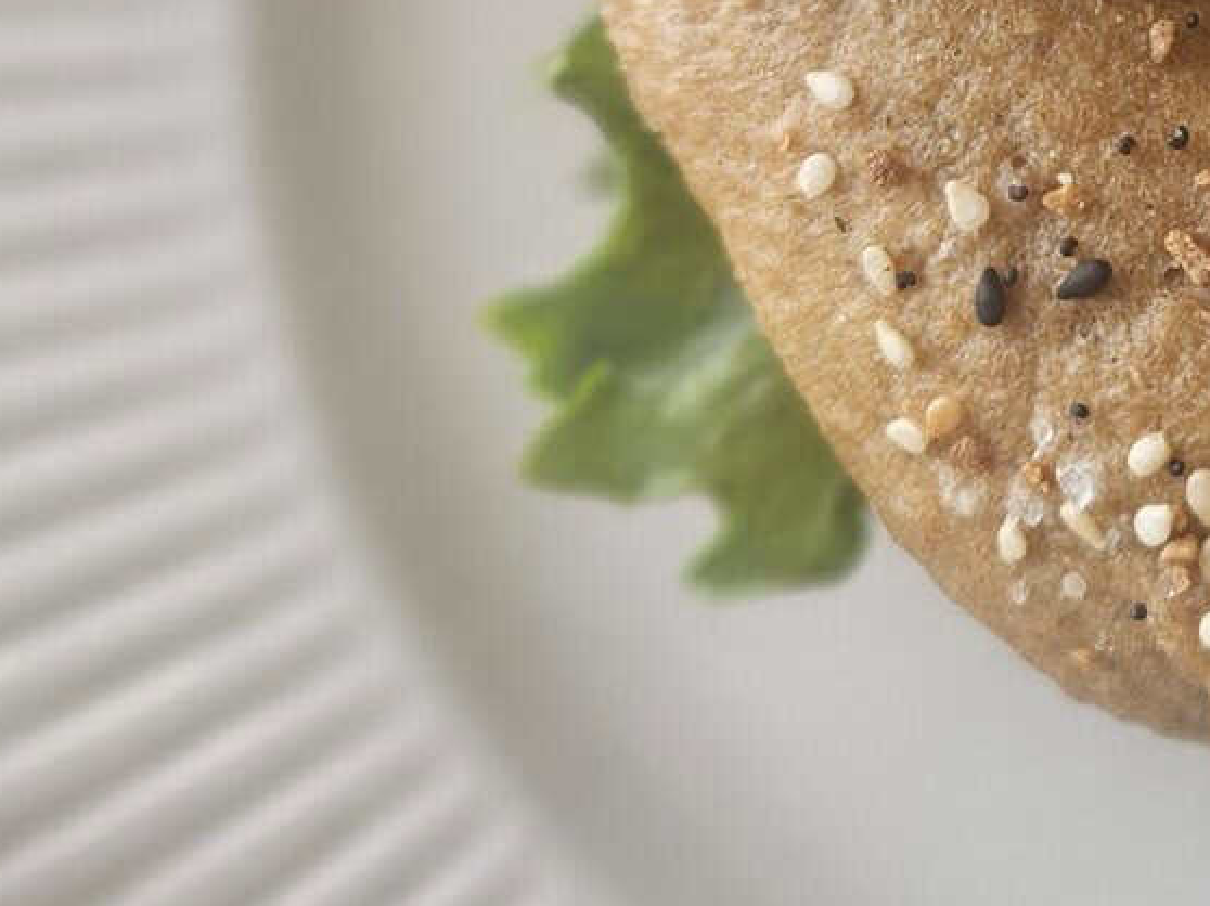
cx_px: 1442
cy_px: -145
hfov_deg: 26.3
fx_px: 2306
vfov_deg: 20.9
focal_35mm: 66
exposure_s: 1/120
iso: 100
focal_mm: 6.3
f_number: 1.7
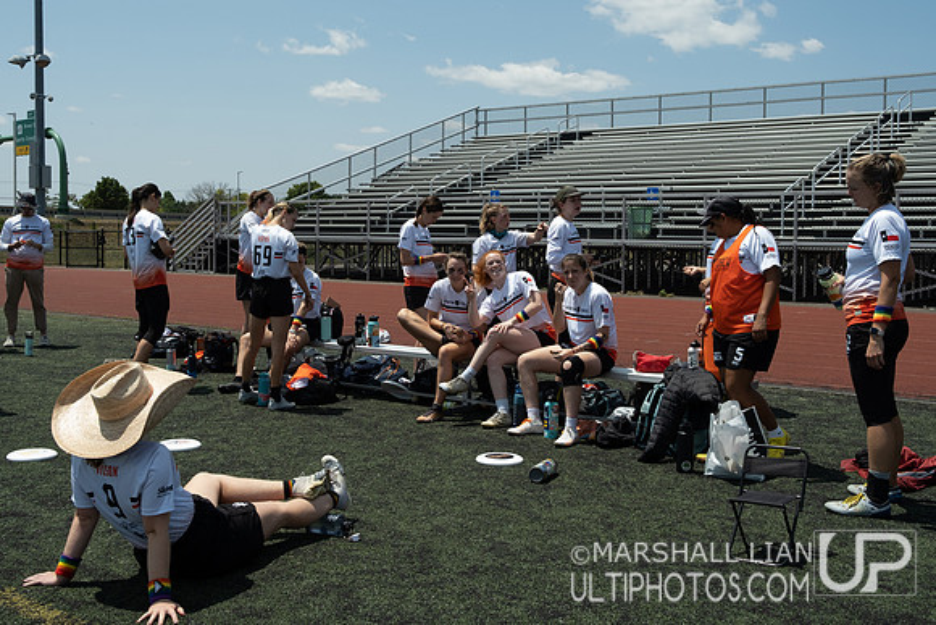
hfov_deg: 48.3
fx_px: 1044
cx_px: 461
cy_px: 267
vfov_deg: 33.3
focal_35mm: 40
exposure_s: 1/400
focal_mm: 23
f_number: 8
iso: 125
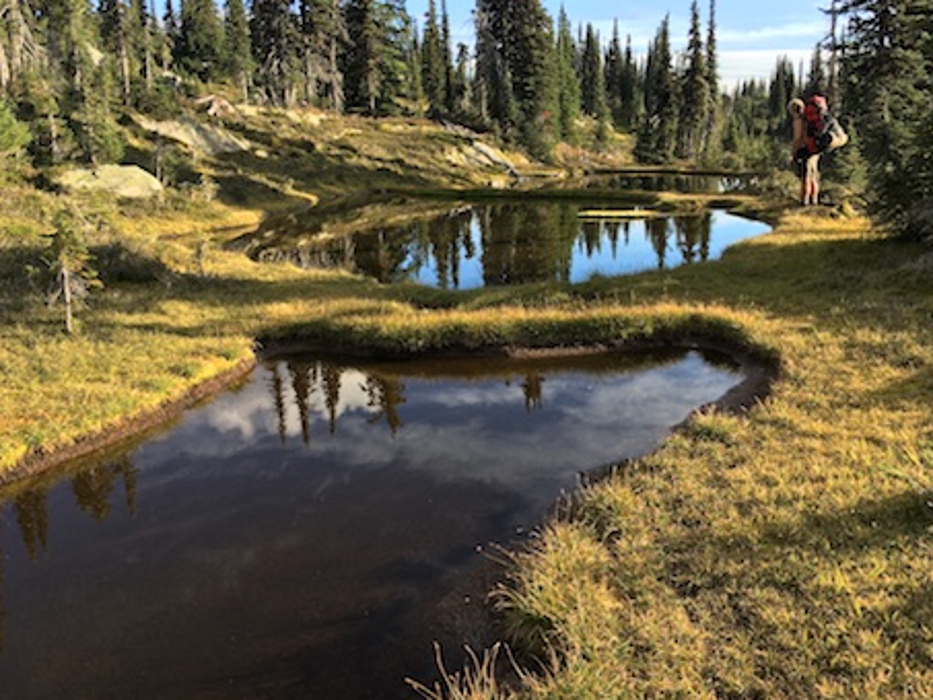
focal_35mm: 32
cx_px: 494
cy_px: 328
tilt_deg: -13.0
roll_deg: +0.9
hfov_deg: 56.8
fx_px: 863
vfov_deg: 44.2
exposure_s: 1/345
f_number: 2.2
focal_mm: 4.15
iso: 25
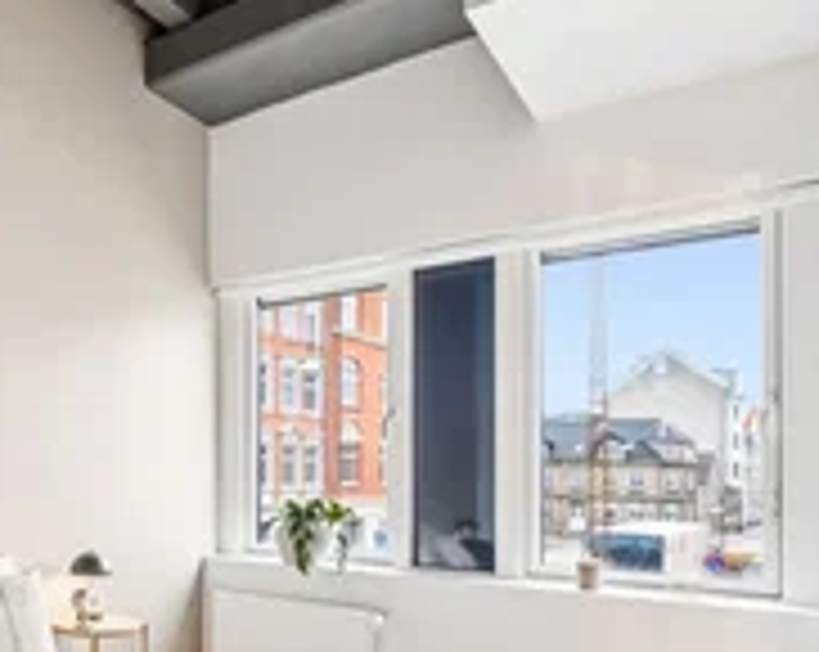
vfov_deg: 45.4
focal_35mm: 31
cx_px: 76
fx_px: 750
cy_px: 488
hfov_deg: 50.5
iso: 800
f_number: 8
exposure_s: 1/1.25
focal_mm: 10
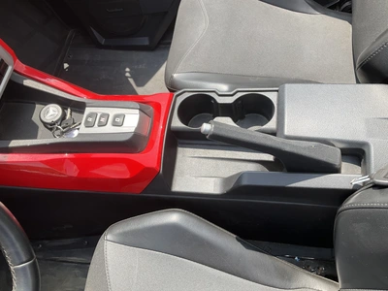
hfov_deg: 61.7
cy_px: 146
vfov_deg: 48.2
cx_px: 194
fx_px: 325
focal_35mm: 29
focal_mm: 3
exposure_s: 1/574
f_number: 1.8
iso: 25
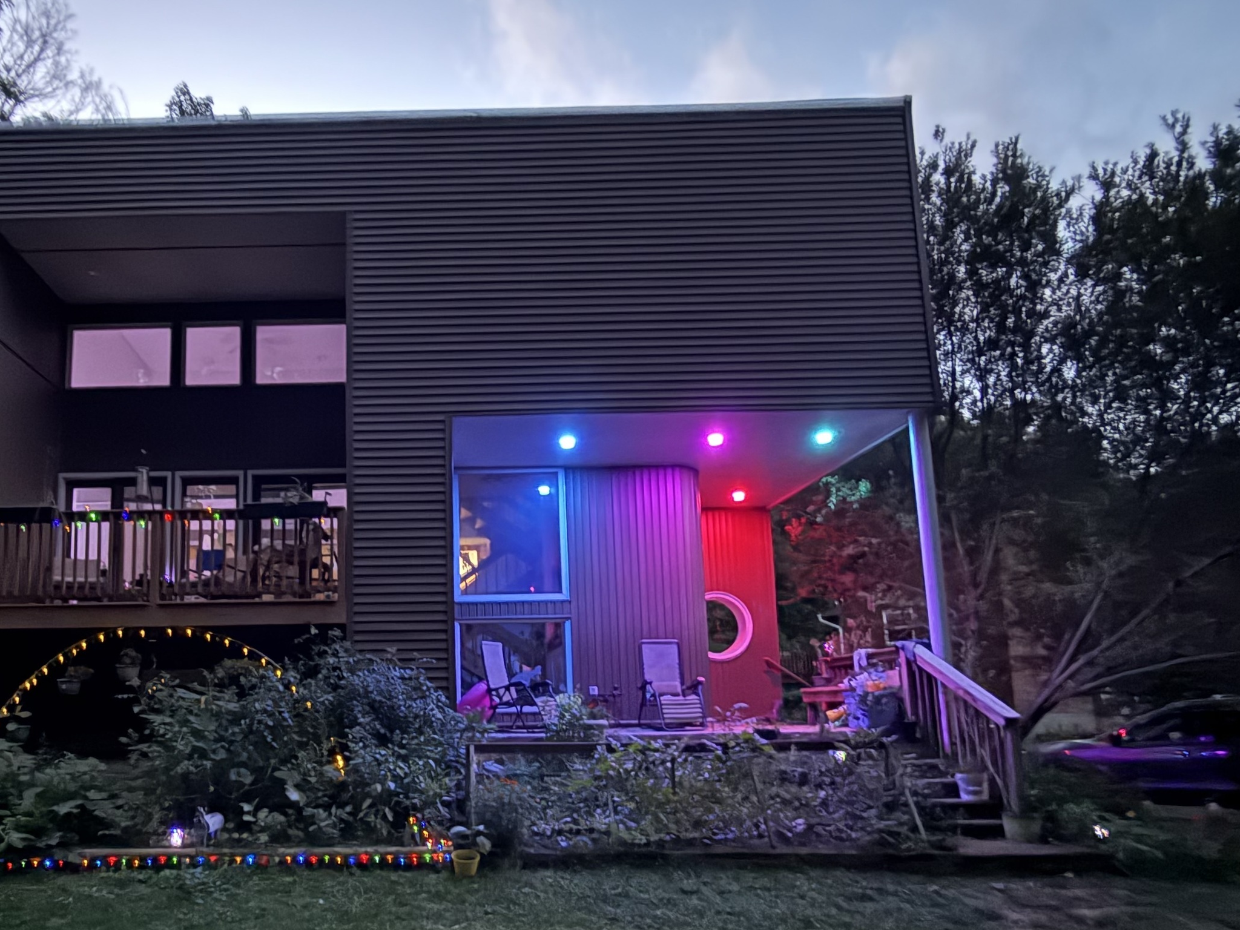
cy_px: 620
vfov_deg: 61.9
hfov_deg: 76.8
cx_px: 425
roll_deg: +0.8
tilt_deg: +8.0
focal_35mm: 21
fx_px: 752
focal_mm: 2.22
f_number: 2.2
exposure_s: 1/8
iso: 1600
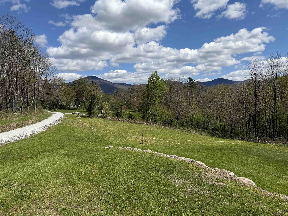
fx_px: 200
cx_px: 144
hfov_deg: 71.6
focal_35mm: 24
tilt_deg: -2.1
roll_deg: +2.0
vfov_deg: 56.8
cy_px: 108
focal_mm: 6.76
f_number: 1.78
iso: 80
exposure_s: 1/6711
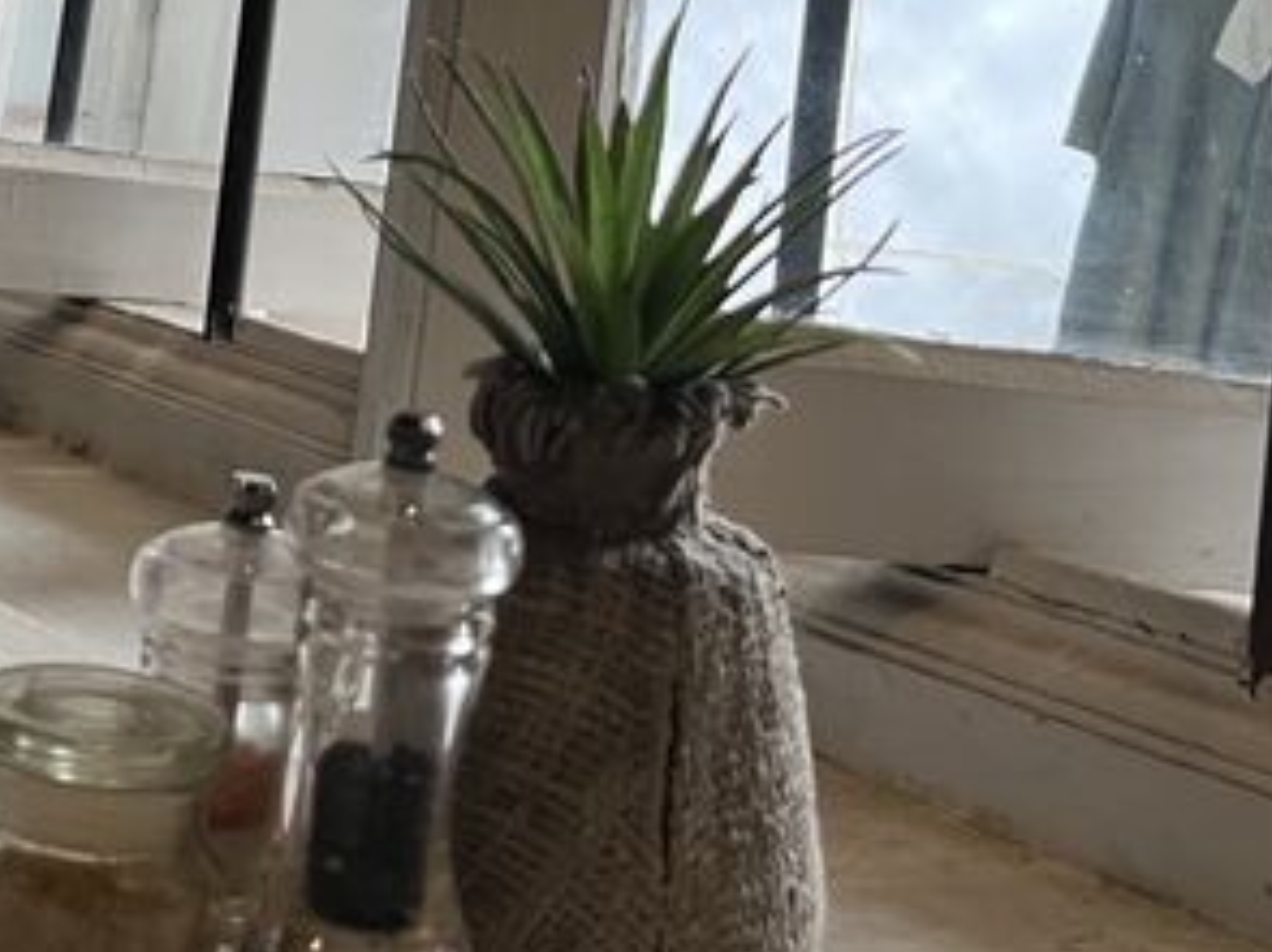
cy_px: -207
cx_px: 168
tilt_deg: +4.6
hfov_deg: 28.1
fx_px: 2461
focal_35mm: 67
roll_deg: -8.0
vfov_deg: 20.4
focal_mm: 5.1
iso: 125
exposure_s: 1/90
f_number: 1.6
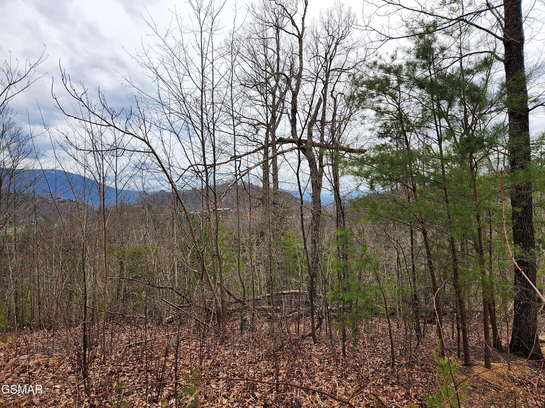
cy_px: 204
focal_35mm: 23
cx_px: 272
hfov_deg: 73.9
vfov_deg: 58.9
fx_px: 362
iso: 20
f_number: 1.8
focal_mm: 5.4
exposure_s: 1/932
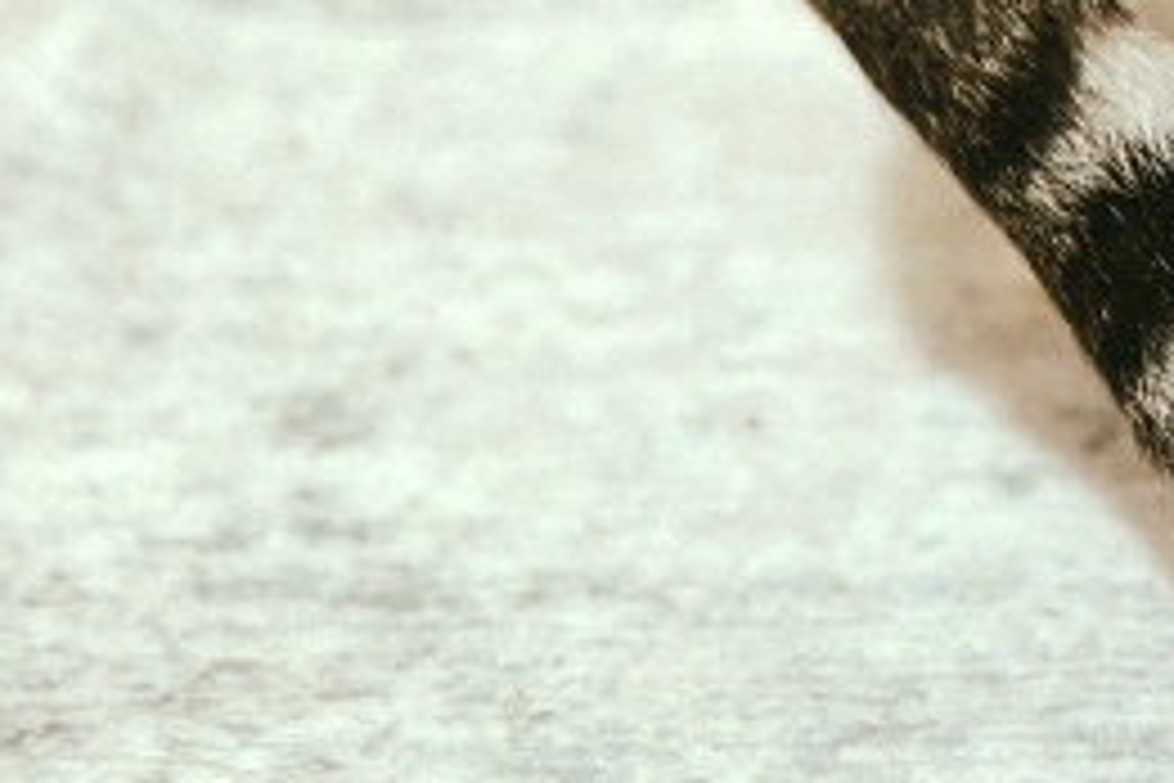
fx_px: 7076
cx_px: 2600
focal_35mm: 217
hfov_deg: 8.8
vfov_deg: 6.2
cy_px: -522
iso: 800
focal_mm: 35
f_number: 1.4
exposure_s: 1/40
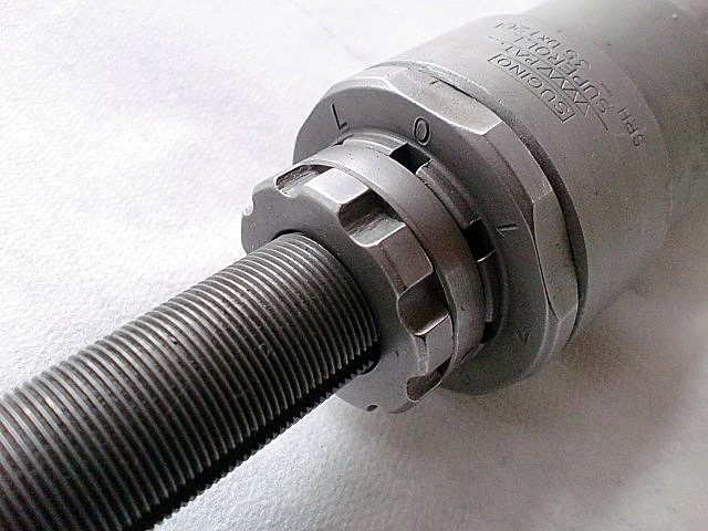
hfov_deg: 52.6
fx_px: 716
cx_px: 354
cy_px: 266
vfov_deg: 40.7
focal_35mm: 35
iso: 640
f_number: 3.1
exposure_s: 1/60
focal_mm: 6.3
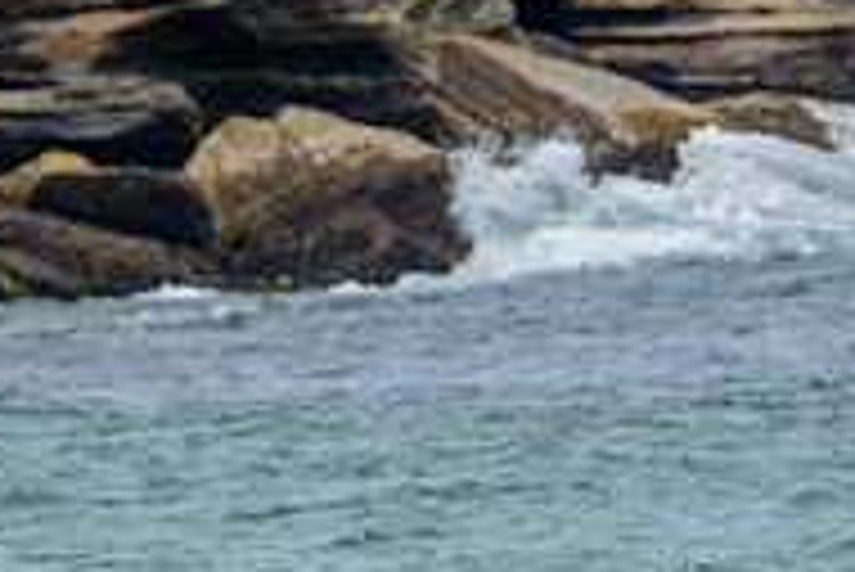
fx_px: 57992
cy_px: 664
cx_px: 950
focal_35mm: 2440
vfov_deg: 0.6
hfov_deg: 0.8
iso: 720
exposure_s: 1/2000
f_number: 11
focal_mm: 800
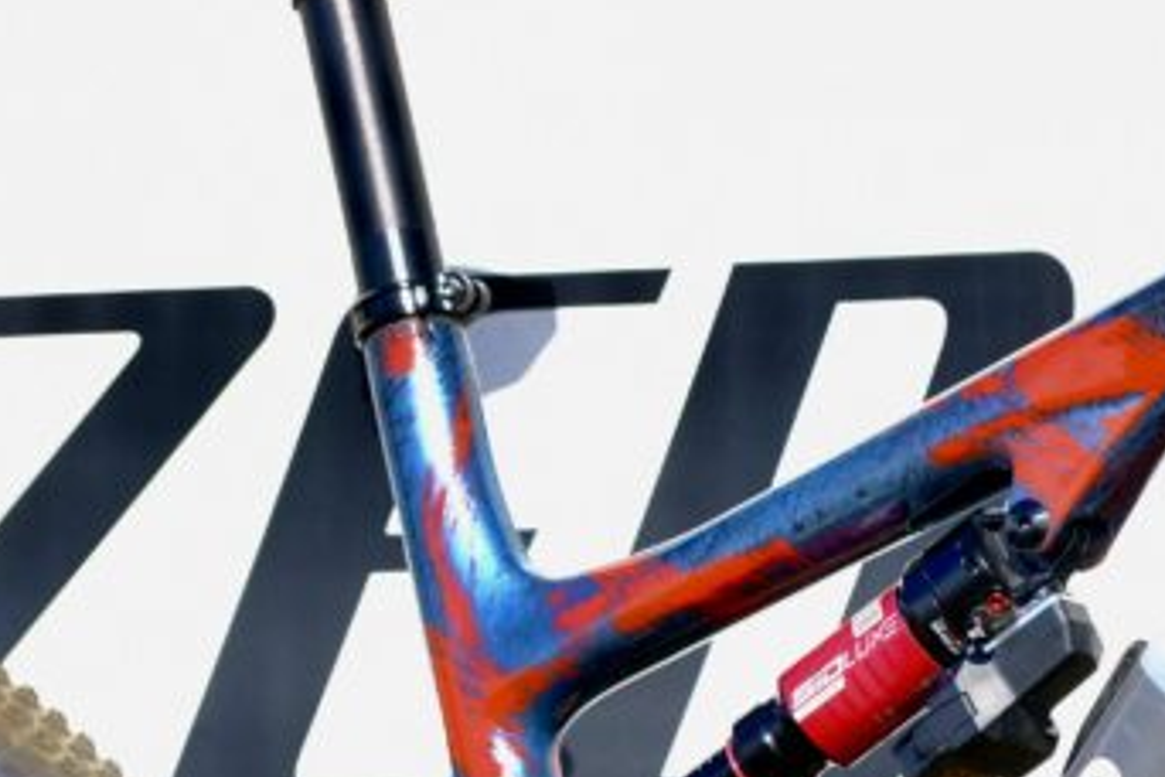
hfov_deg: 6.6
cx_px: 961
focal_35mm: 314
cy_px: 1038
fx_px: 10161
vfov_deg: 4.4
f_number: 5
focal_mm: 70
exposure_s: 1/500
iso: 200
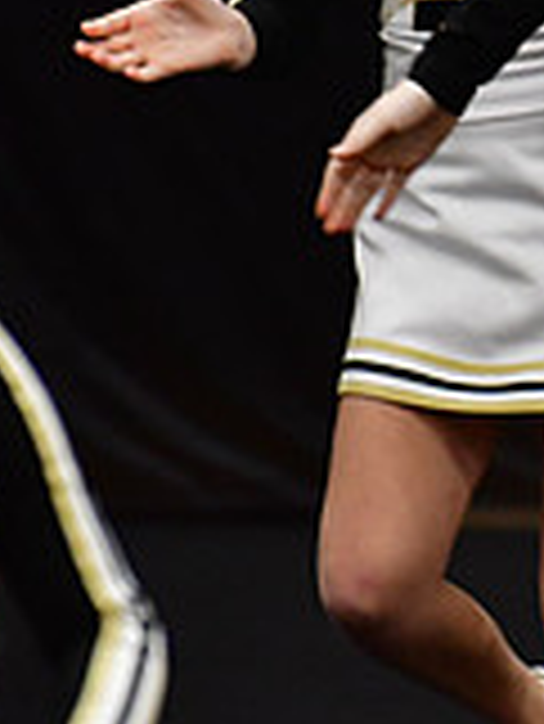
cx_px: 1200
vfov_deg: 1.9
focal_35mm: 1038
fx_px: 21721
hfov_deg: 1.4
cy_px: -20
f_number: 2.8
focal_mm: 200
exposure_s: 1/800
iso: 4000
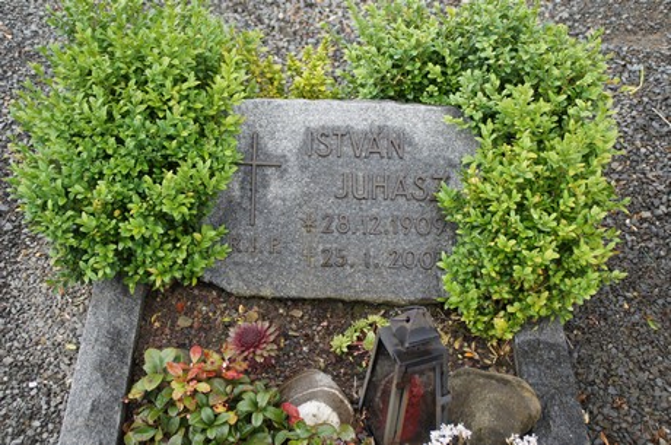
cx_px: 336
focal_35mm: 52
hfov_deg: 37.9
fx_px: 977
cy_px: 222
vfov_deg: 25.7
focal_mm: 35
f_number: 4.5
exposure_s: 1/60
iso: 100
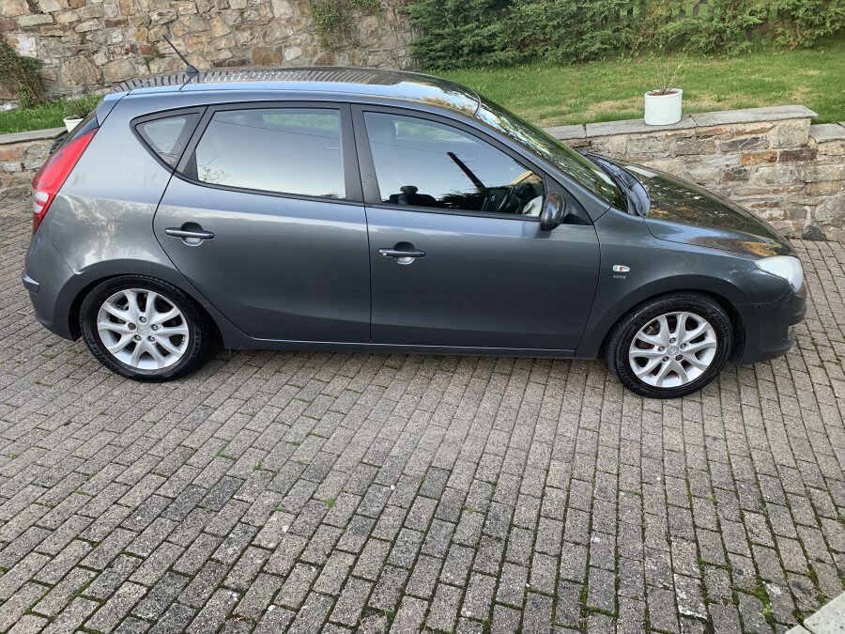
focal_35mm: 26
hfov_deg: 67.3
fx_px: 635
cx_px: 422
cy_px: 317
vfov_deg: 53.1
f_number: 1.8
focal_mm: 4.25
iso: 64
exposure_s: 1/121
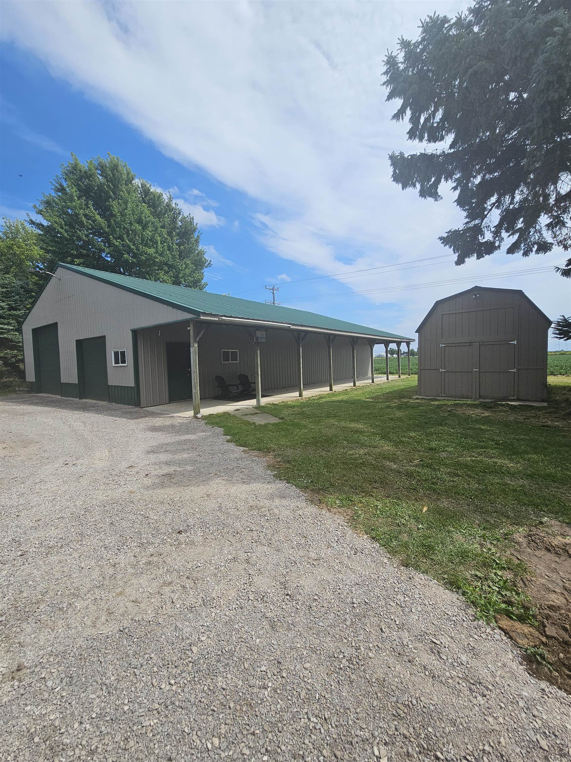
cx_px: 286
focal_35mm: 13
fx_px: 286
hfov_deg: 89.9
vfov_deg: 106.2
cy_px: 381
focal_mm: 2.2
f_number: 2.2
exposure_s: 1/3255
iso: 50
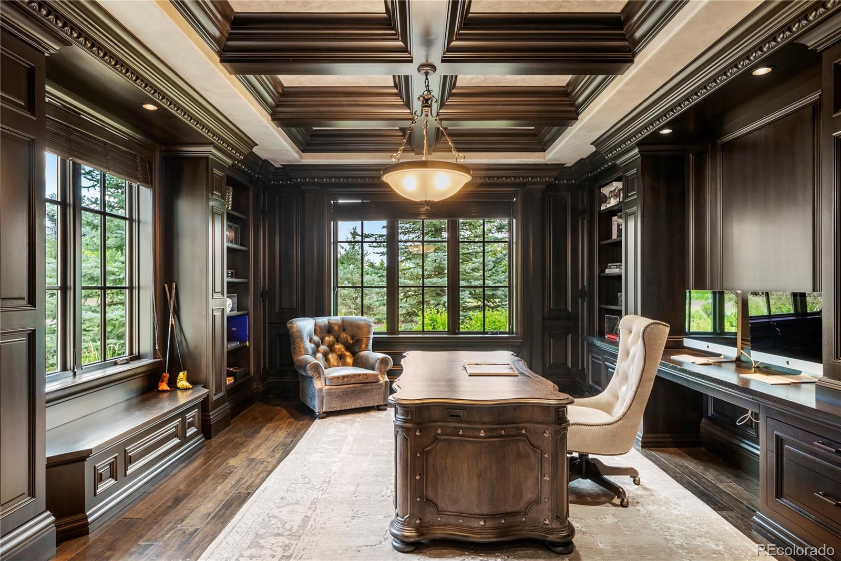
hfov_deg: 84.0
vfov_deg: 62.0
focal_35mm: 20
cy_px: 280
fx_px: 467
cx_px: 420
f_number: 9
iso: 250
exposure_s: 1/1.25
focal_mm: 20
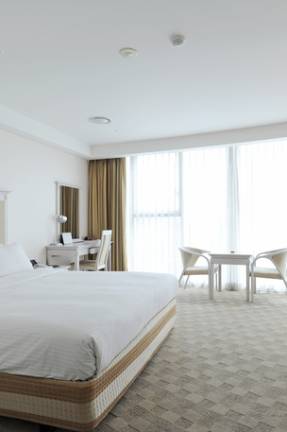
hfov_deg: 49.2
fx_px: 311
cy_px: 216
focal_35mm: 26
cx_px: 172
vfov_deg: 69.4
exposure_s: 1/100
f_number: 9
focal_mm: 17
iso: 800
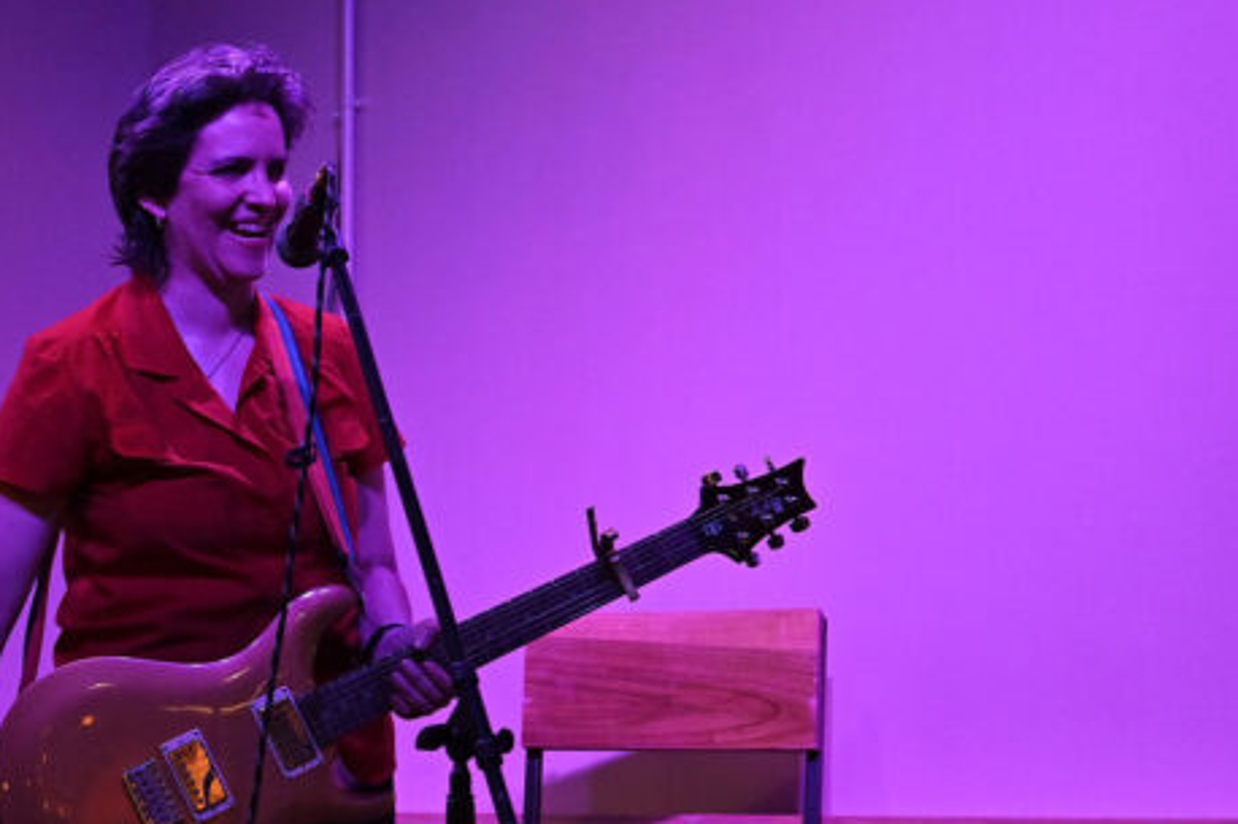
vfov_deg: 14.5
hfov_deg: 20.7
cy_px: 434
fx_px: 3231
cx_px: -116
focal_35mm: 94
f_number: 3.5
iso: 2000
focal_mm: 28
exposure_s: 1/200
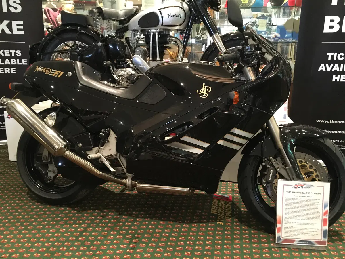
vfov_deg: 48.2
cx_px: 172
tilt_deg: -12.2
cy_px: 130
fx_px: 289
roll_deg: -1.6
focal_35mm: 29
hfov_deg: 61.7
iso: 320
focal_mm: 4.15
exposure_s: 1/17
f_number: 2.2
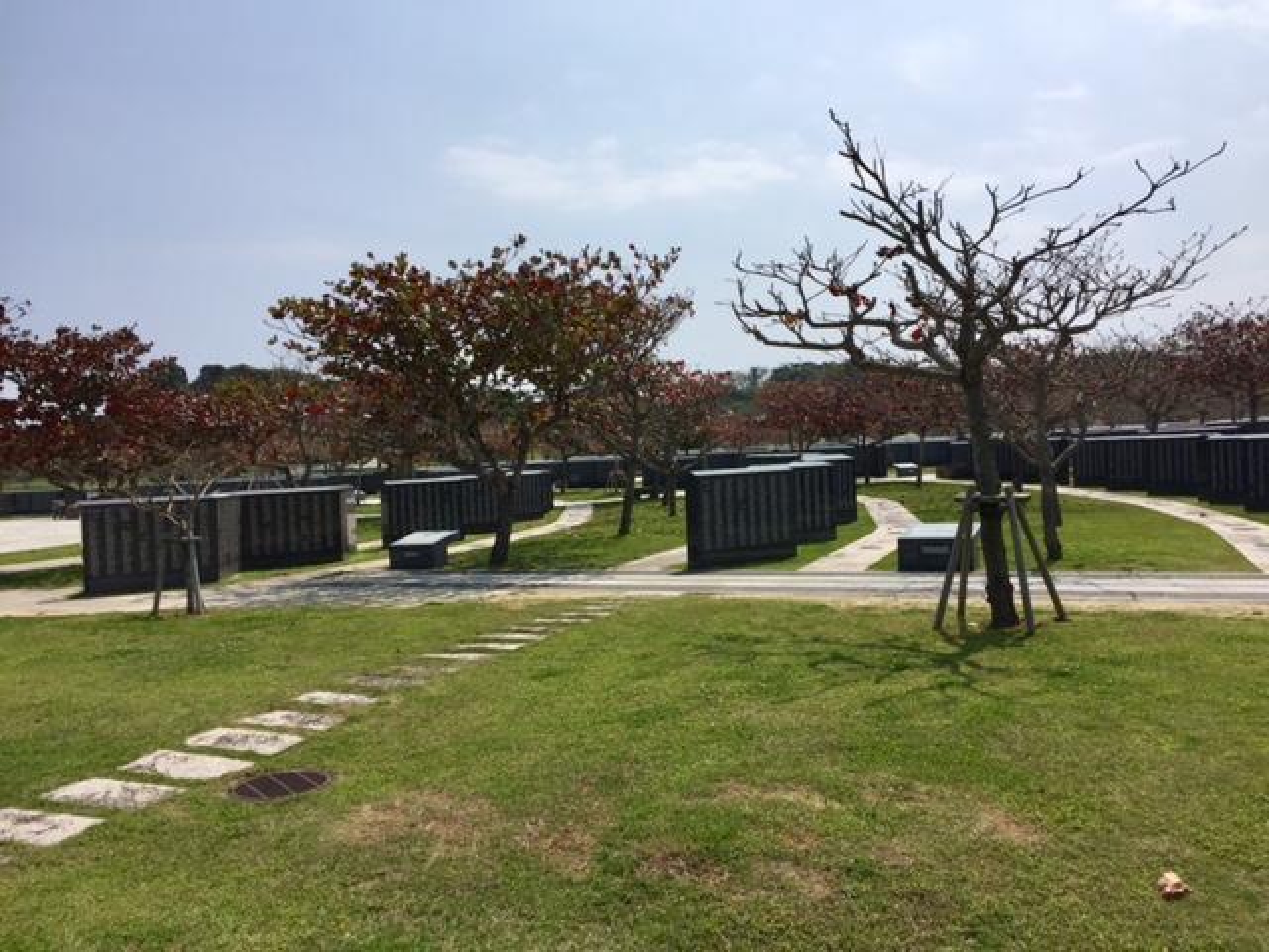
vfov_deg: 48.2
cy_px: 476
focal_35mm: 29
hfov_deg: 61.7
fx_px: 1063
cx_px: 634
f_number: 2.2
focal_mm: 4.15
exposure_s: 1/4405
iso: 32
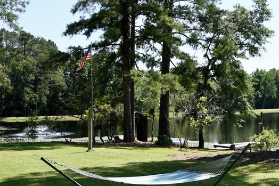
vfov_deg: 24.2
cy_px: 79
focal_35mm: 56
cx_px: 221
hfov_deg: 34.6
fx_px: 434
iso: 250
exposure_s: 1/640
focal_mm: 18
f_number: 6.3
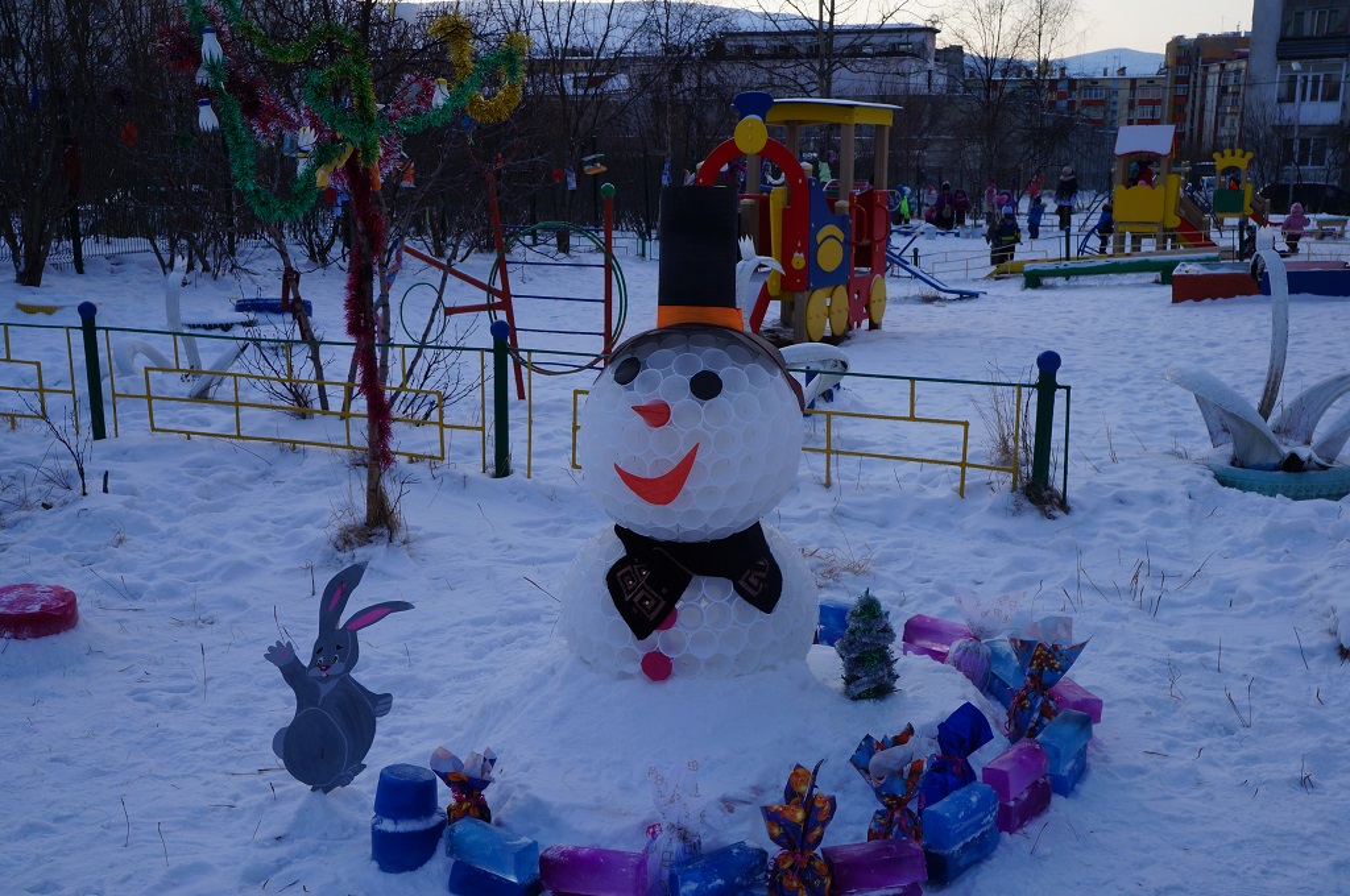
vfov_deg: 34.1
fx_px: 1461
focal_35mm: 39
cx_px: 675
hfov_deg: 49.6
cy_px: 448
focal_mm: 26
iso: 200
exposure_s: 1/125
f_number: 13
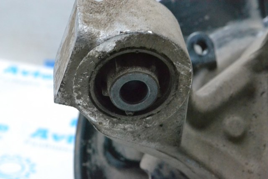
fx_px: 614
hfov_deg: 24.6
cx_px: 134
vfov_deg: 16.5
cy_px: 90
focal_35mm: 82
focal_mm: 55
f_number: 9
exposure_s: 1/160
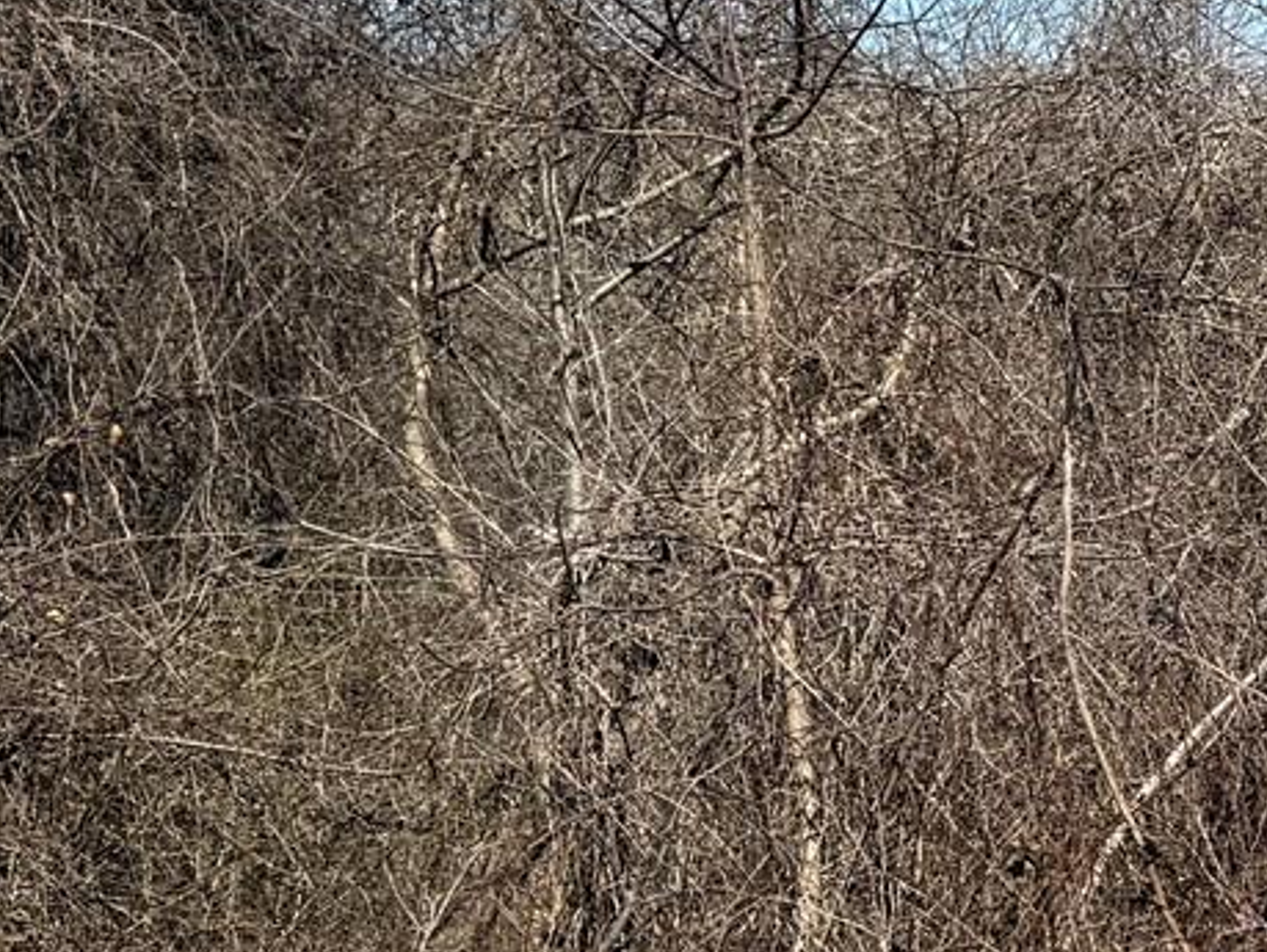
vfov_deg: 13.8
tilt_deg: -4.4
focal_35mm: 107
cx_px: 2244
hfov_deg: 15.8
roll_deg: -0.1
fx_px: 3919
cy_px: 756
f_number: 1.78
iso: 80
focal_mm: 6.76
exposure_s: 1/4167
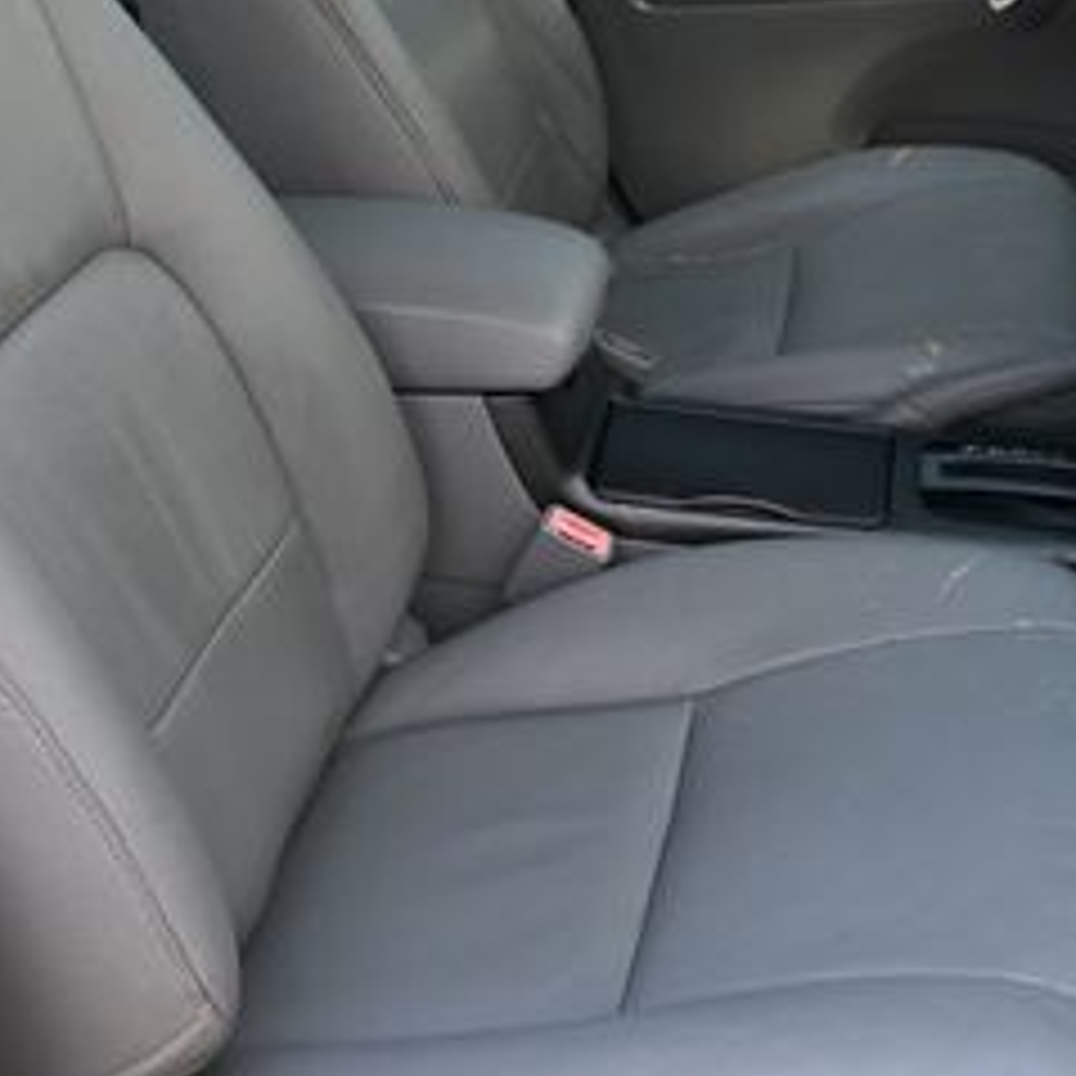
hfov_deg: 25.8
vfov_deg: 25.7
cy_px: 306
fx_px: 2341
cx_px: 680
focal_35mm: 67
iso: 220
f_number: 4
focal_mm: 19.5
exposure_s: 1/250
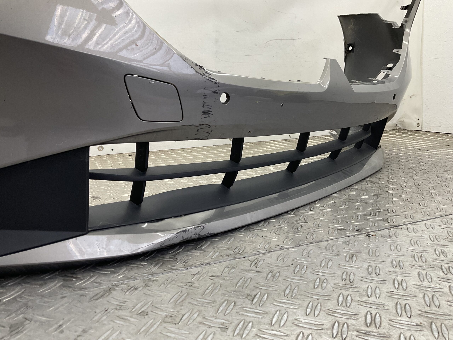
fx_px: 380
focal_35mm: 29
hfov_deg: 61.7
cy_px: 170
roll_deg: +1.0
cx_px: 226
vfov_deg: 48.2
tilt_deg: -10.3
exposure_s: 1/120
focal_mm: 3
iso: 50
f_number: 1.8
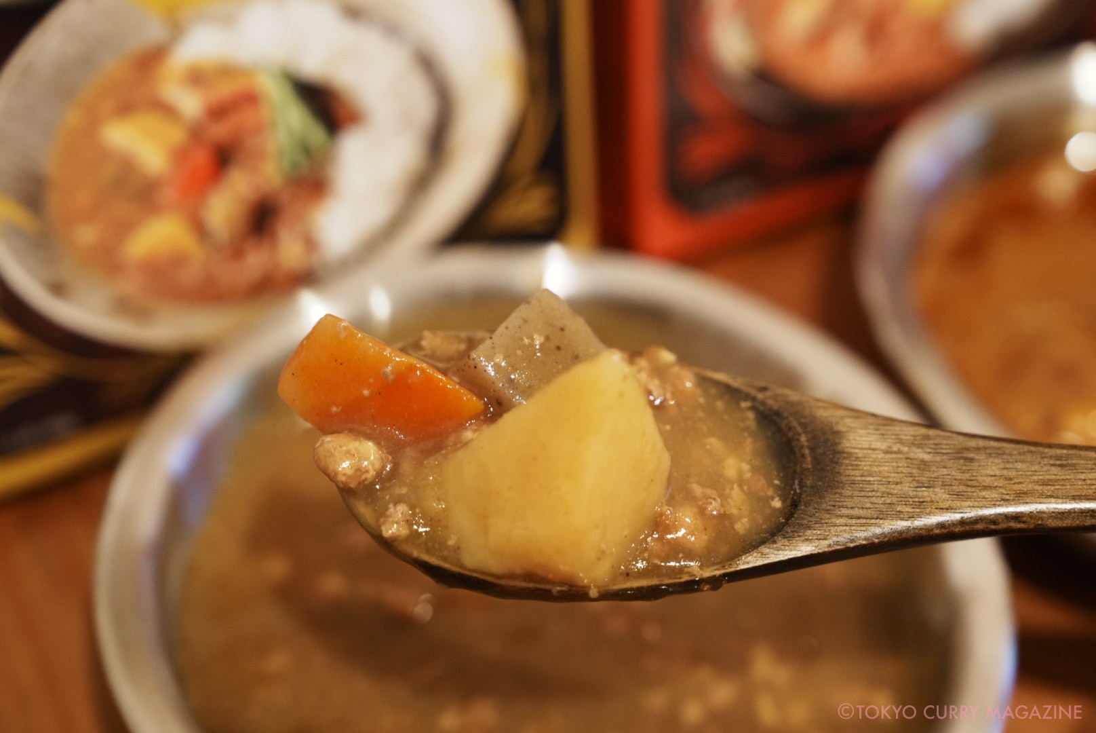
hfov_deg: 28.8
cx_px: 548
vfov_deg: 19.5
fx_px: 2133
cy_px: 366
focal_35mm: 70
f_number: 4.5
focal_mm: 70
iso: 4000
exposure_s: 1/80
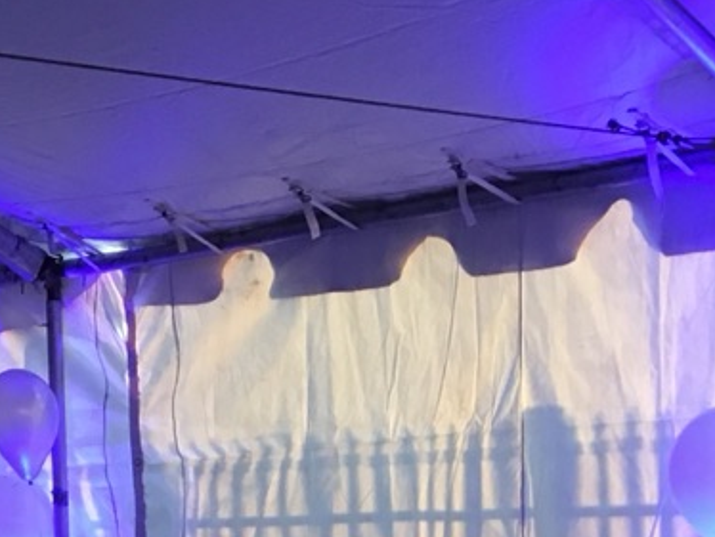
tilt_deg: -7.8
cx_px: 256
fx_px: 2563
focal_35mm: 124
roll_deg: -0.3
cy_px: 982
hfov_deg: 15.9
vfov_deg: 11.1
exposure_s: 1/30
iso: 80
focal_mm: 4.15
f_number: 2.2
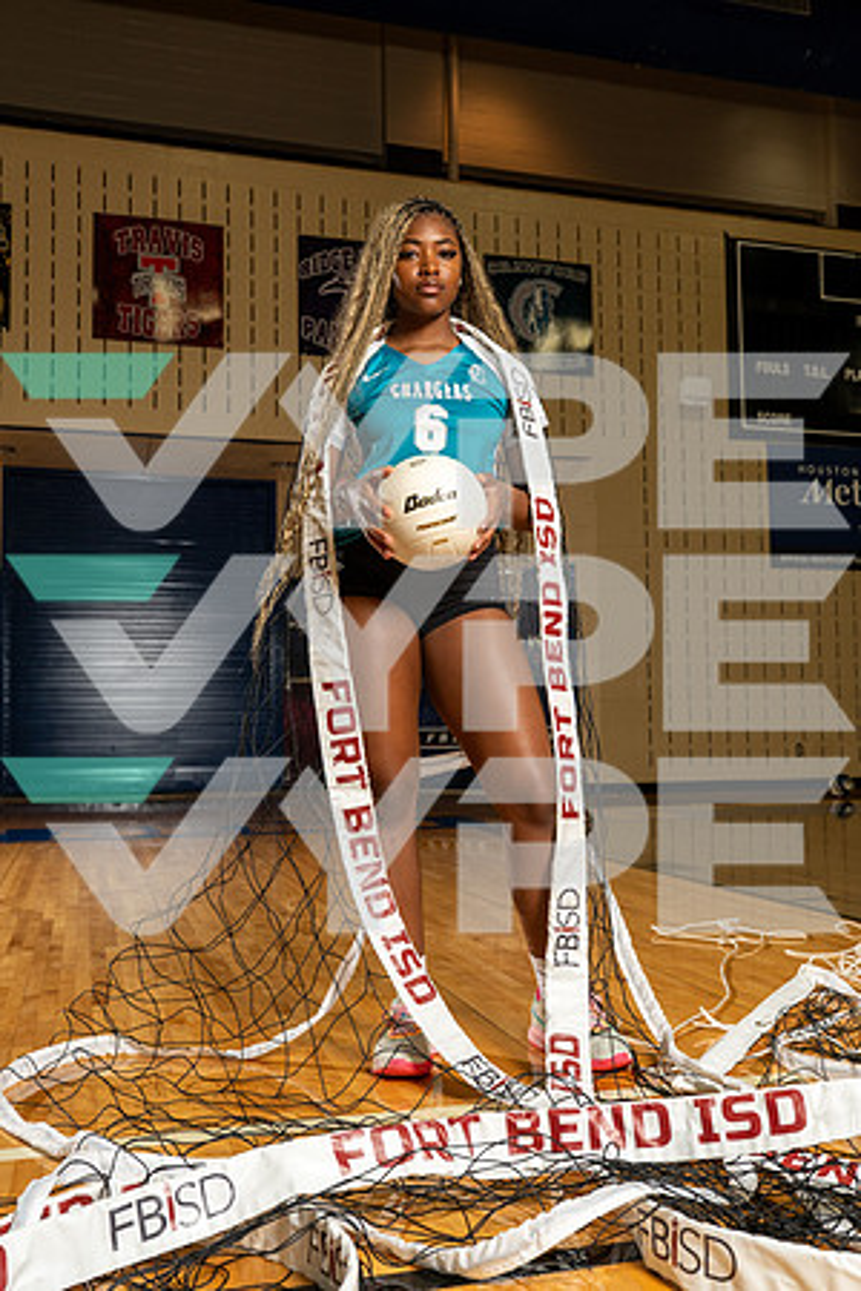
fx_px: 1184
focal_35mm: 33
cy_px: 646
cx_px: 430
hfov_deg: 40.0
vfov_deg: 57.2
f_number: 5.6
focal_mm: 33
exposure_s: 1/250
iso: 500
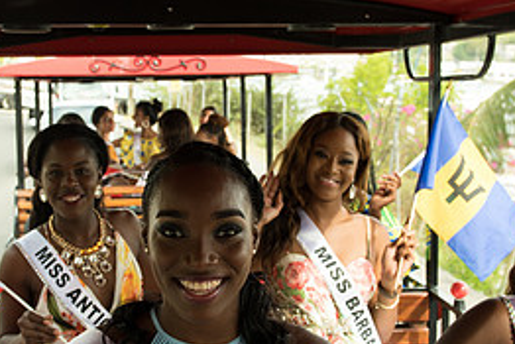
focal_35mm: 62
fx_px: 887
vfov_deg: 21.9
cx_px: 199
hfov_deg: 32.2
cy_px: 174
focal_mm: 28
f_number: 5.6
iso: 160
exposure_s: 1/100
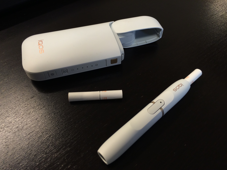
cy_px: 85
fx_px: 190
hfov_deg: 61.7
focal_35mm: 29
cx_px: 114
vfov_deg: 48.2
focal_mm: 4.15
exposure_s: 1/33
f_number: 2.2
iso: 64
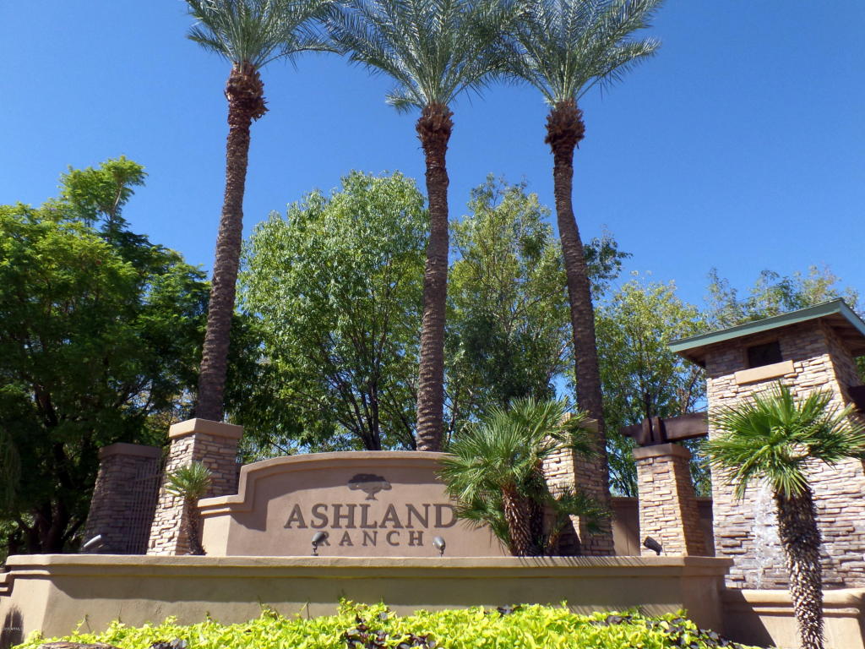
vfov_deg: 58.9
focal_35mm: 23
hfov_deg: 73.9
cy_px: 324
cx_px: 432
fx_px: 575
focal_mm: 4.1
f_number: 3.5
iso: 100
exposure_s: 1/750
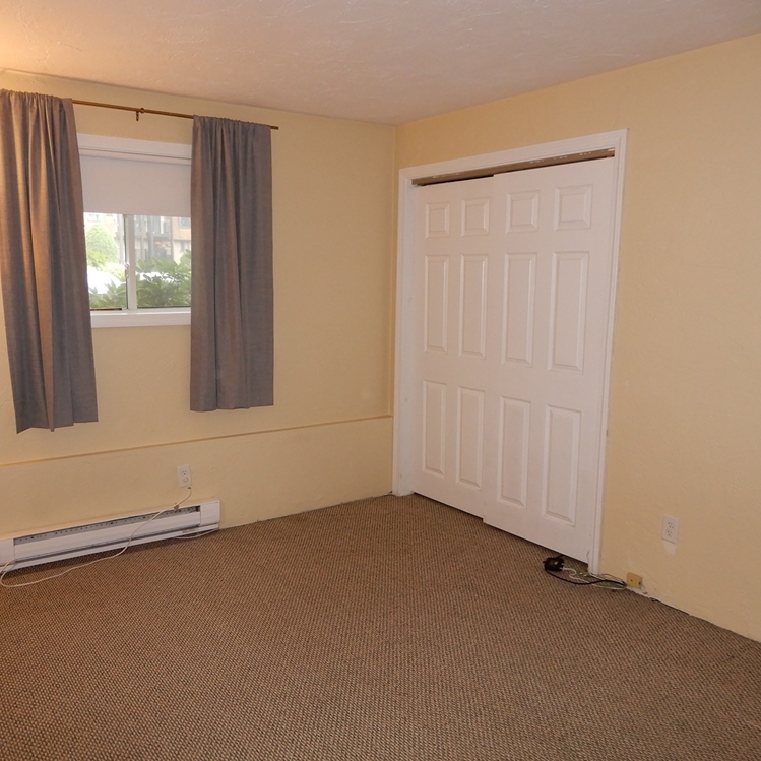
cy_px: 385
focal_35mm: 29
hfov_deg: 55.5
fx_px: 721
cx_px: 336
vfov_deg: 55.6
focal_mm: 4.3
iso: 200
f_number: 3.4
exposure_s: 1/30
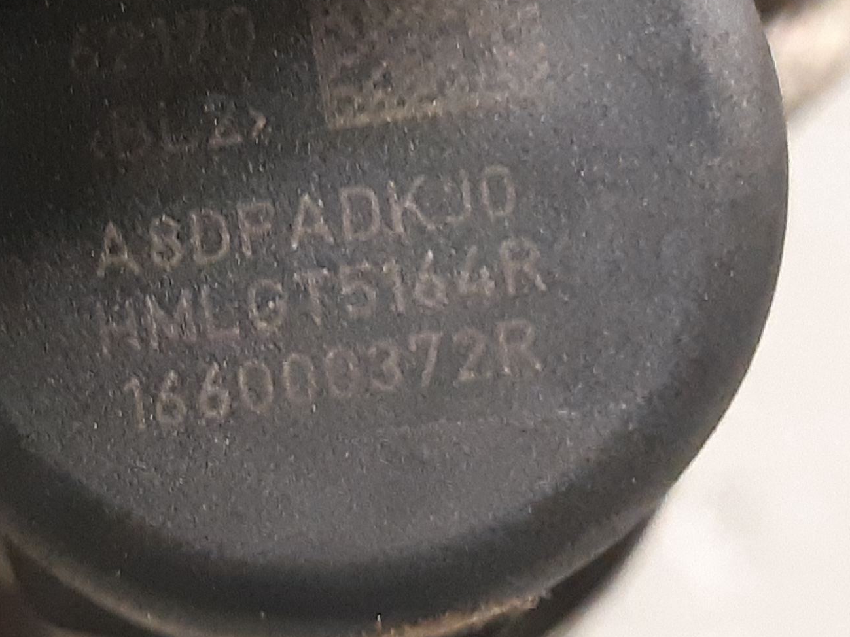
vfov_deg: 35.1
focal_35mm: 41
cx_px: 258
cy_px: 367
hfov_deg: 44.8
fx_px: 1007
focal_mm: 3.93
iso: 400
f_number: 1.7
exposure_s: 1/25
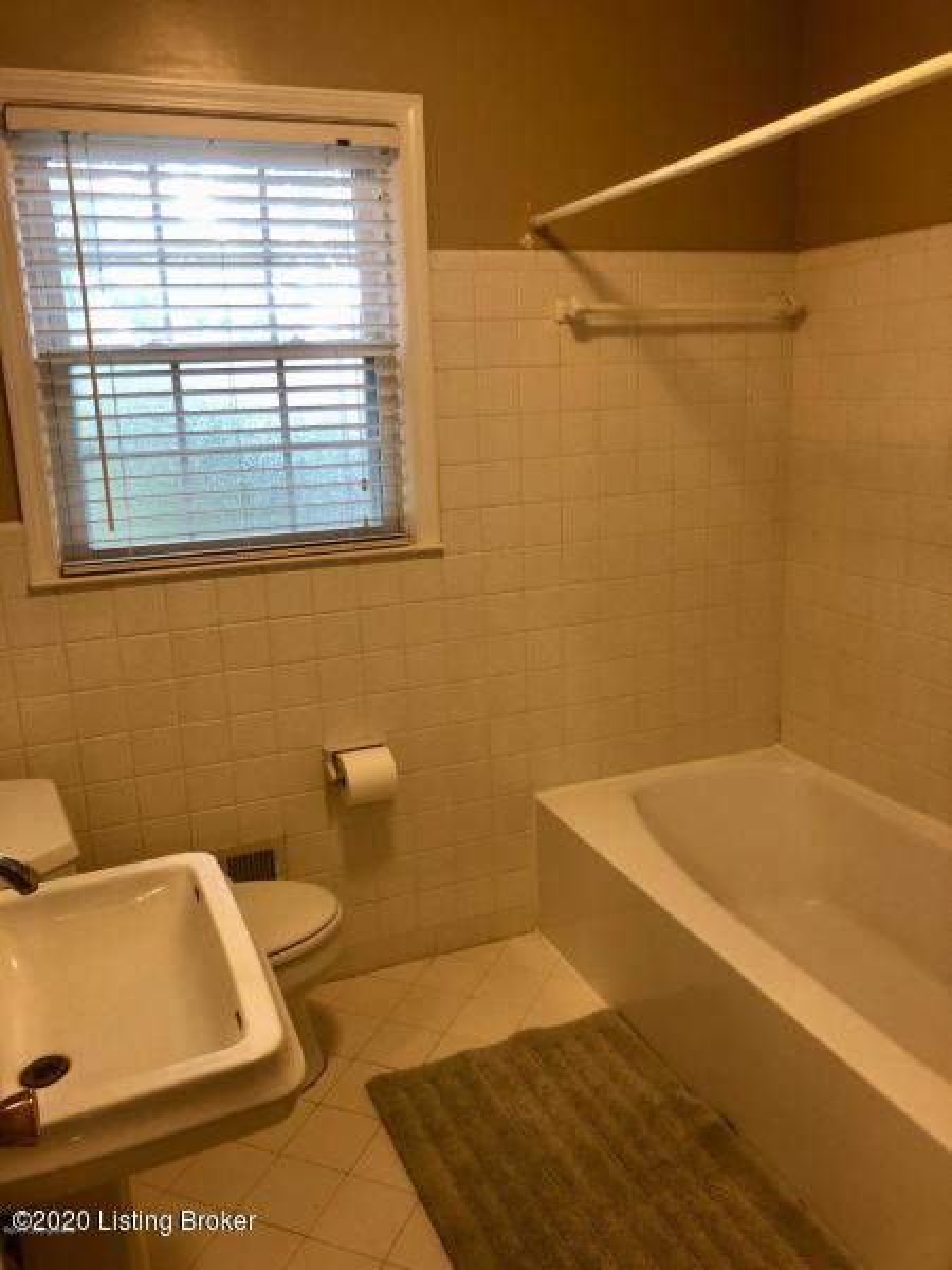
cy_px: 635
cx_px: 476
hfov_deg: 49.7
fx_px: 1027
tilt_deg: -13.1
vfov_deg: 63.4
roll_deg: +2.7
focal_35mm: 28
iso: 40
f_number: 1.8
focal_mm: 3.99
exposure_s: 1/30
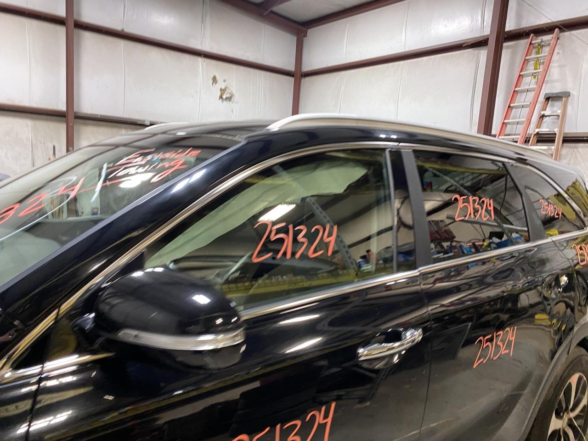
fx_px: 442
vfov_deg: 53.1
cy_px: 220
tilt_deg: -6.8
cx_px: 294
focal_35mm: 26
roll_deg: -2.4
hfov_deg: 67.3
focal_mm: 4.25
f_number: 1.8
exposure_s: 1/30
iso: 500
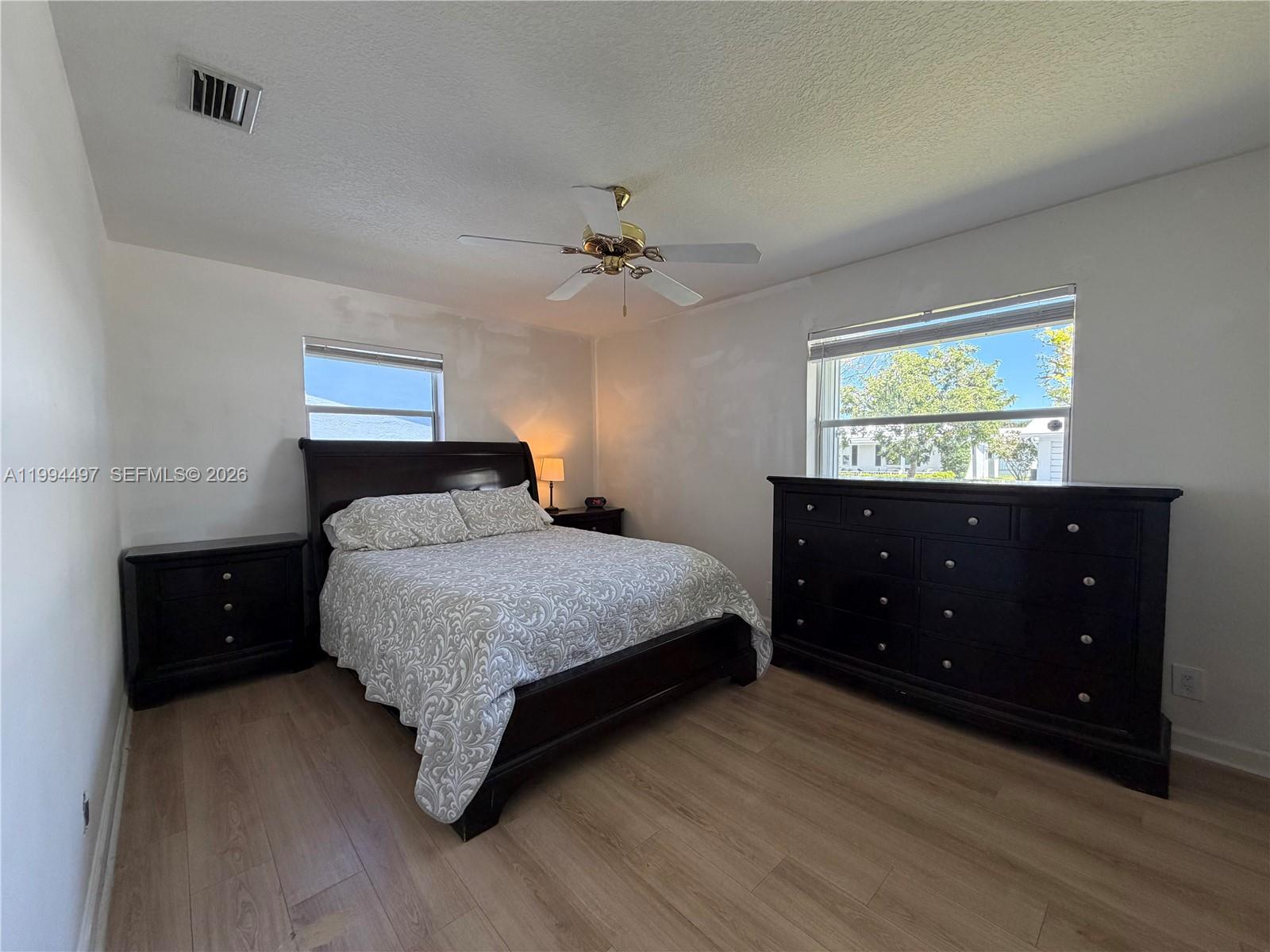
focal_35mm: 14
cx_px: 635
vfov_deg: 85.7
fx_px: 514
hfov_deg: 102.1
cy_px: 476
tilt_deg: -1.6
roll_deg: +0.4
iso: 200
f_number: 2.2
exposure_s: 1/120
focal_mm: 2.22
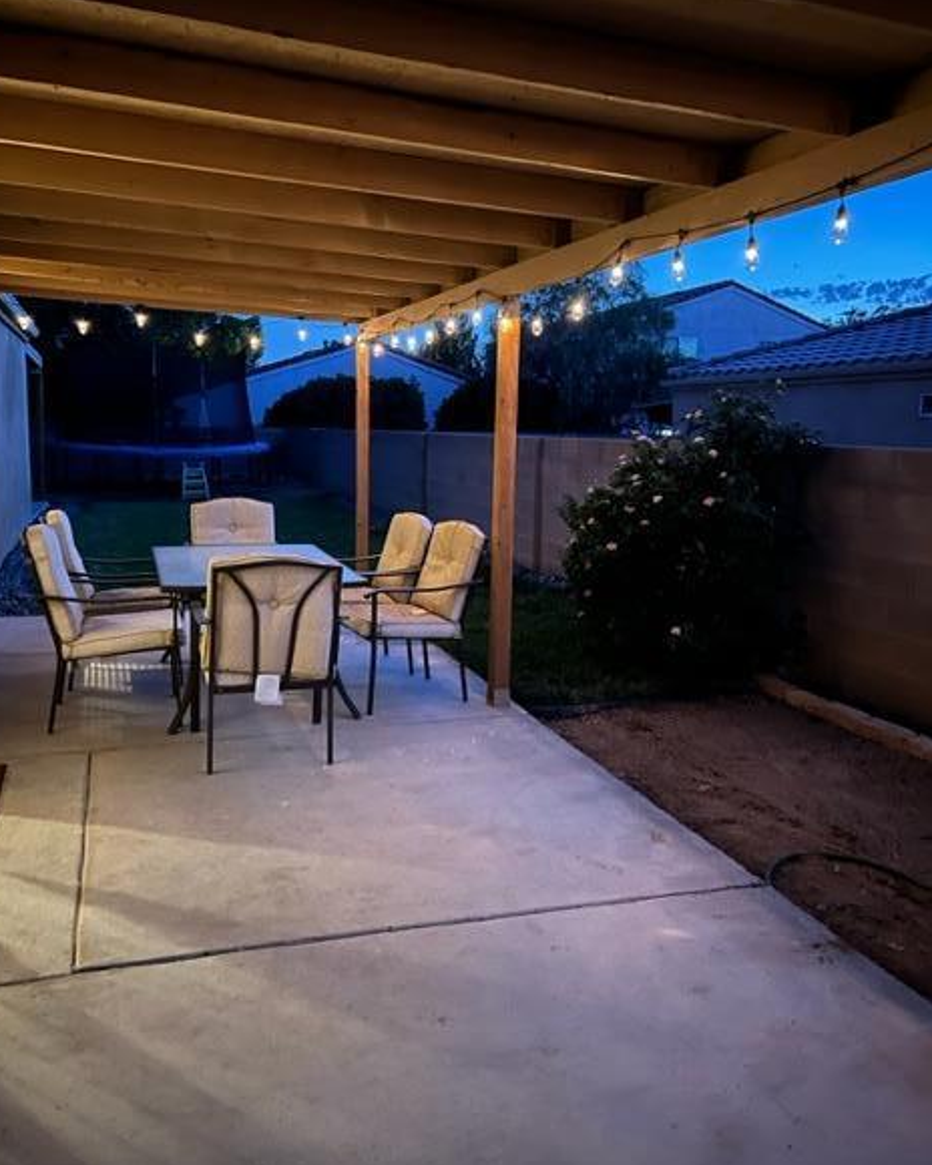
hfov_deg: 51.5
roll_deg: -0.6
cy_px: 534
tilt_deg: -6.7
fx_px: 965
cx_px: 454
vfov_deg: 62.1
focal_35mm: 28
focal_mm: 5.7
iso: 1000
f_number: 1.5
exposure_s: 1/5
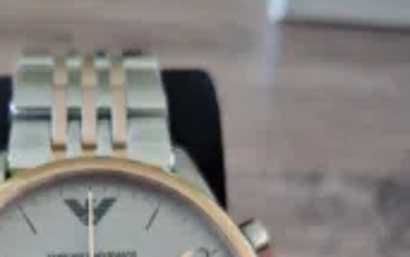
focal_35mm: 57
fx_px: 637
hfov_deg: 34.2
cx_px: 60
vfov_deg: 19.7
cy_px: 389
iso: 1250
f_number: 1.8
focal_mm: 5.54
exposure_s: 1/17
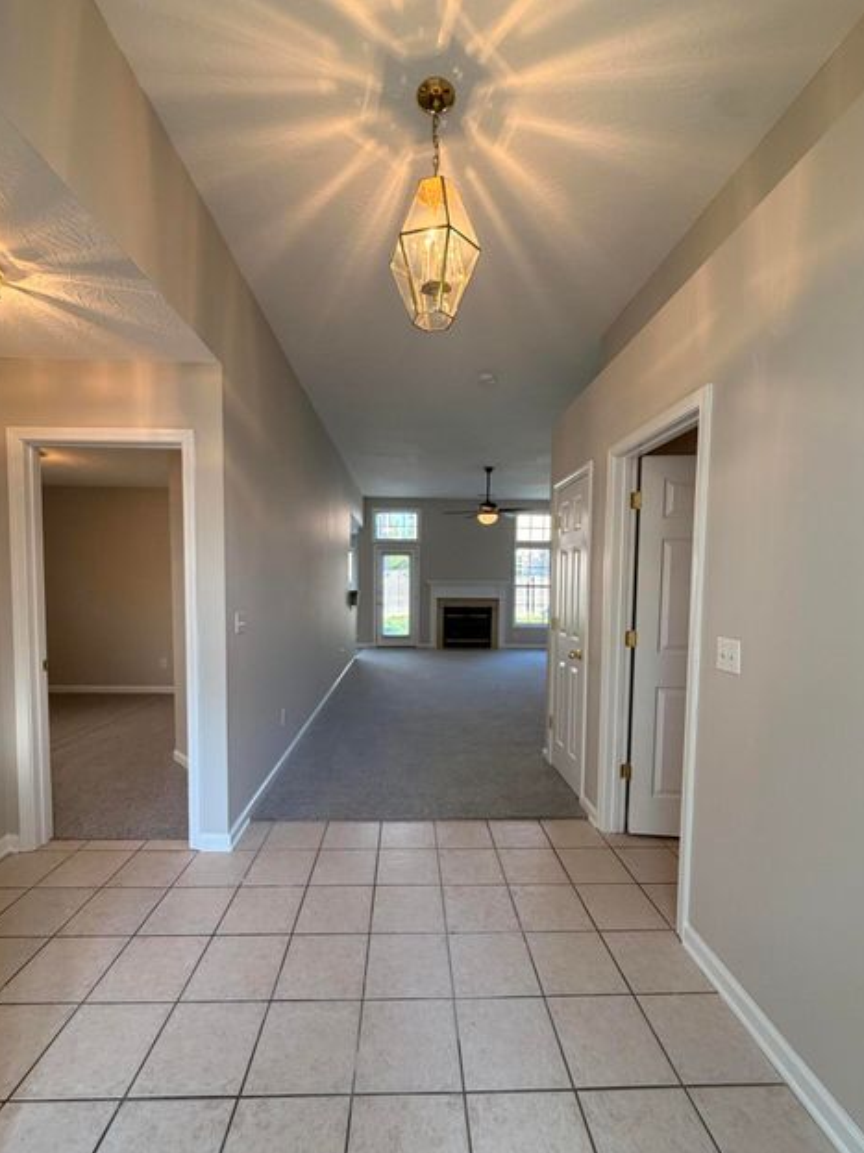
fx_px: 499
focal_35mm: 15
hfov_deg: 81.7
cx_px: 422
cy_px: 615
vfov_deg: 98.0
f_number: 2.2
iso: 125
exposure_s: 1/120
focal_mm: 2.22
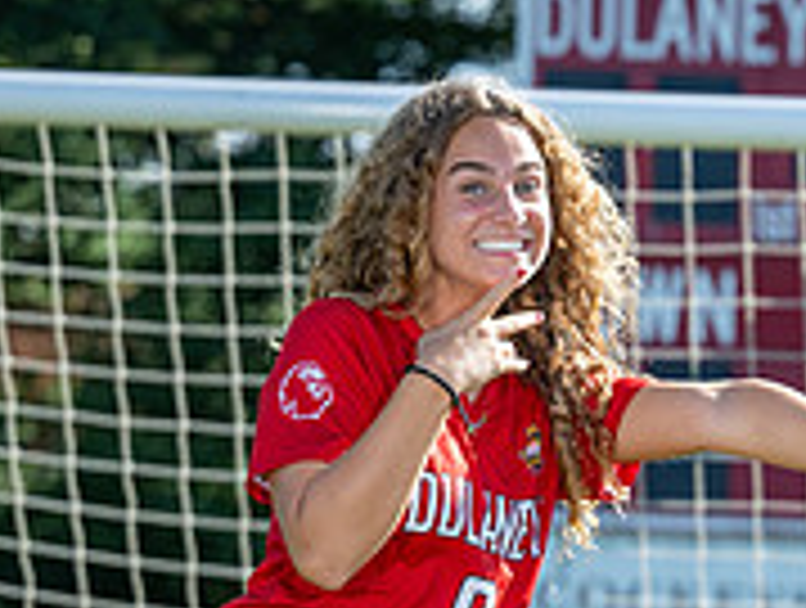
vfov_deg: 3.7
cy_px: 791
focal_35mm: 404
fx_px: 9426
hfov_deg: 4.8
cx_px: 1464
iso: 100
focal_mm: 96
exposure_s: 1/400
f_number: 4
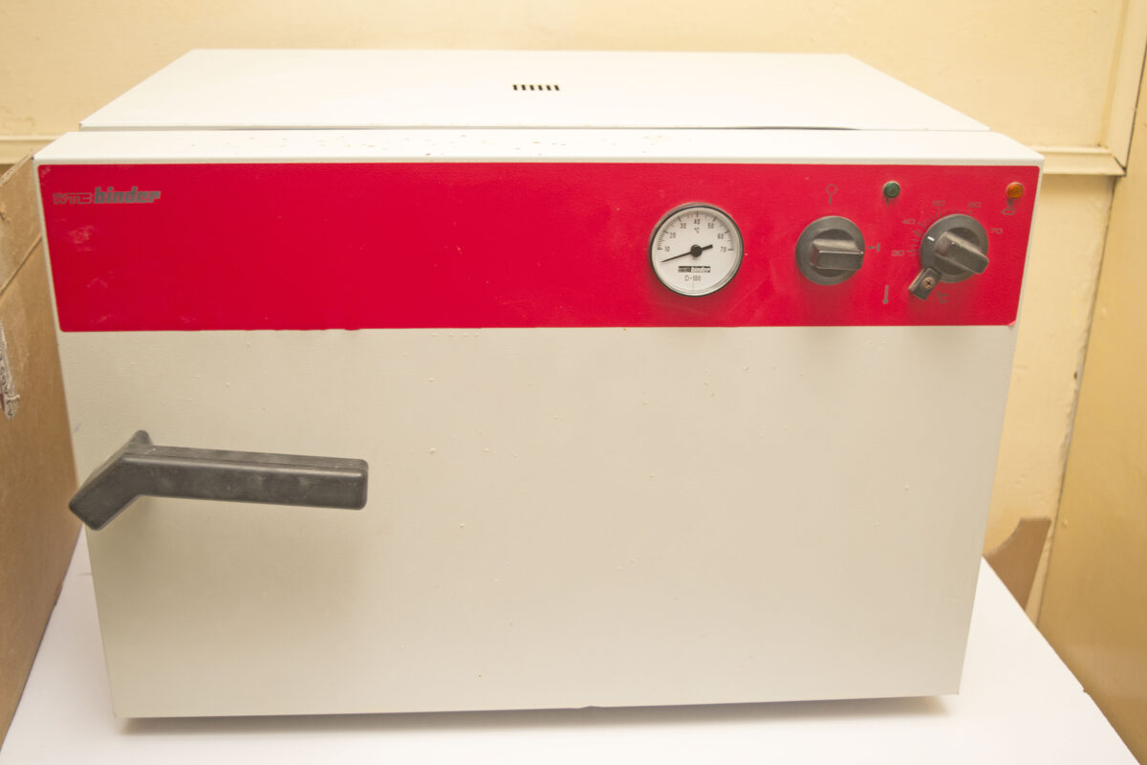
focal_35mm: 39
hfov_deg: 49.6
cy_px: 382
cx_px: 574
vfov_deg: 34.2
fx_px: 1242
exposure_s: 1/10
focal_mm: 26
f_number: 4
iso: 100
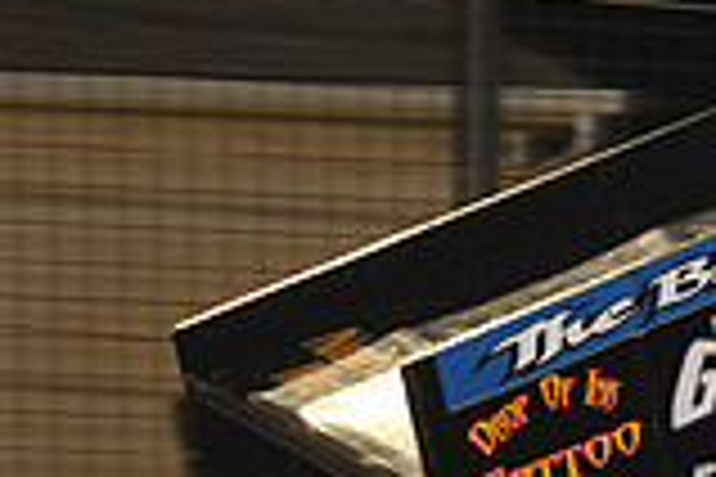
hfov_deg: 3.9
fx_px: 10540
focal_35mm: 530
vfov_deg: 2.6
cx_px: 437
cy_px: 590
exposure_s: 1/320
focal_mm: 145
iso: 1250
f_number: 6.3
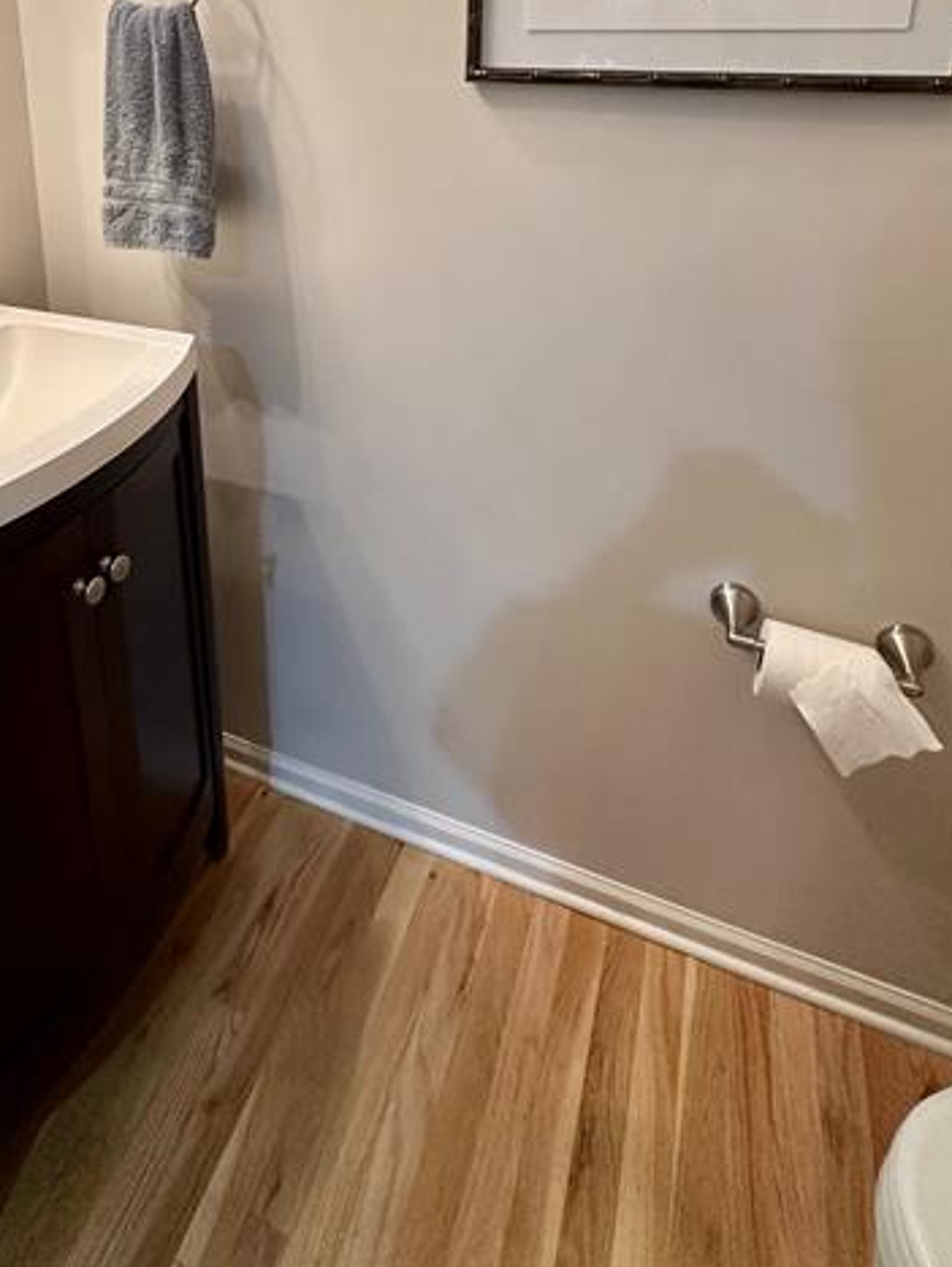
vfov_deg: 67.7
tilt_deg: -15.4
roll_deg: -0.9
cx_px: 363
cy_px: 274
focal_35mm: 23
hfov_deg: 58.3
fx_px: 842
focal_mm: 2.22
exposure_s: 1/60
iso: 320
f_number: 2.2
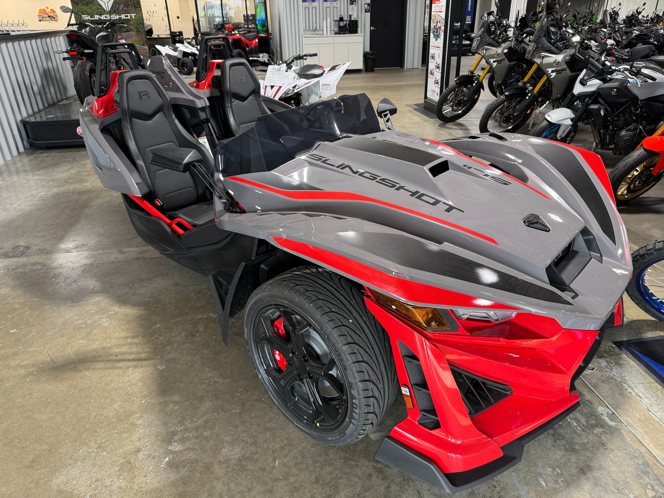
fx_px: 460
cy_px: 249
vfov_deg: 56.8
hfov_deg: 71.6
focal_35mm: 24
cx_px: 332
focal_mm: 6.76
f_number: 1.78
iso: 125
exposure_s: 1/60
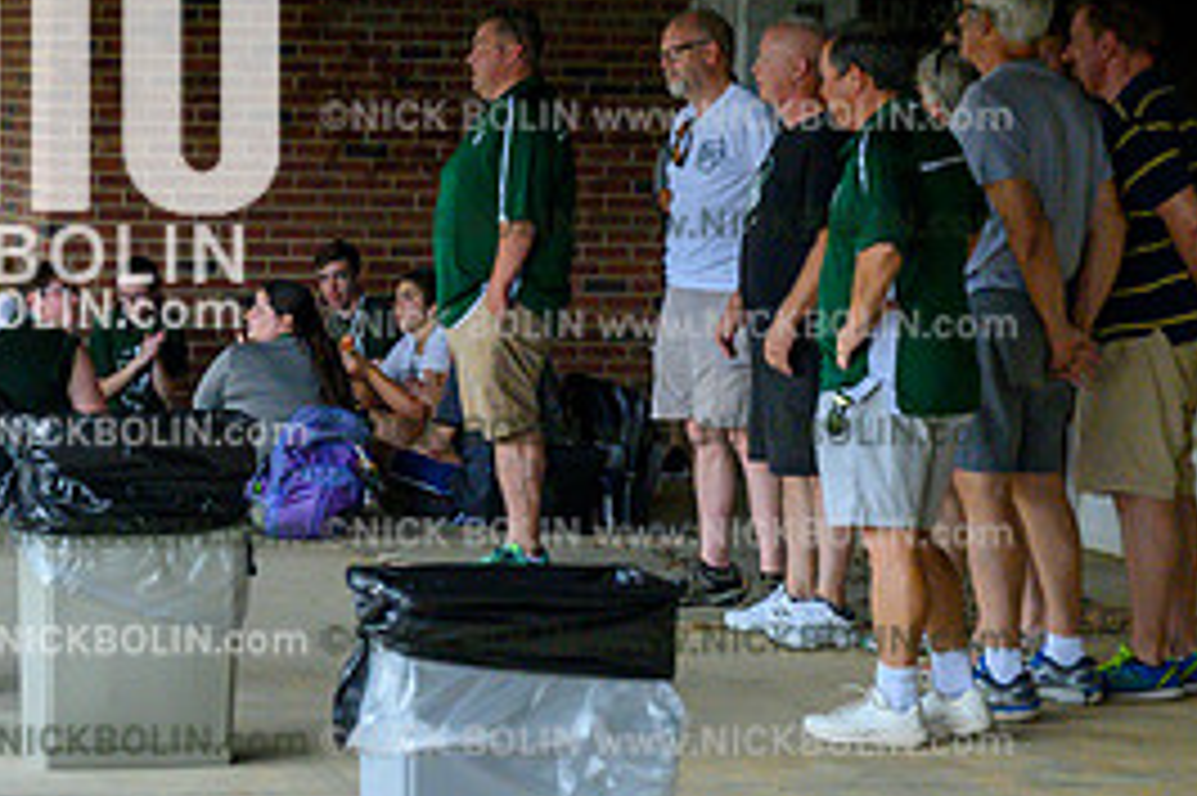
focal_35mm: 133
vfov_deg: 10.3
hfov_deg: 15.1
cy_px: 117
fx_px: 4419
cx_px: -40
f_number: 5.6
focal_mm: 61
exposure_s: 1/1250
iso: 6400
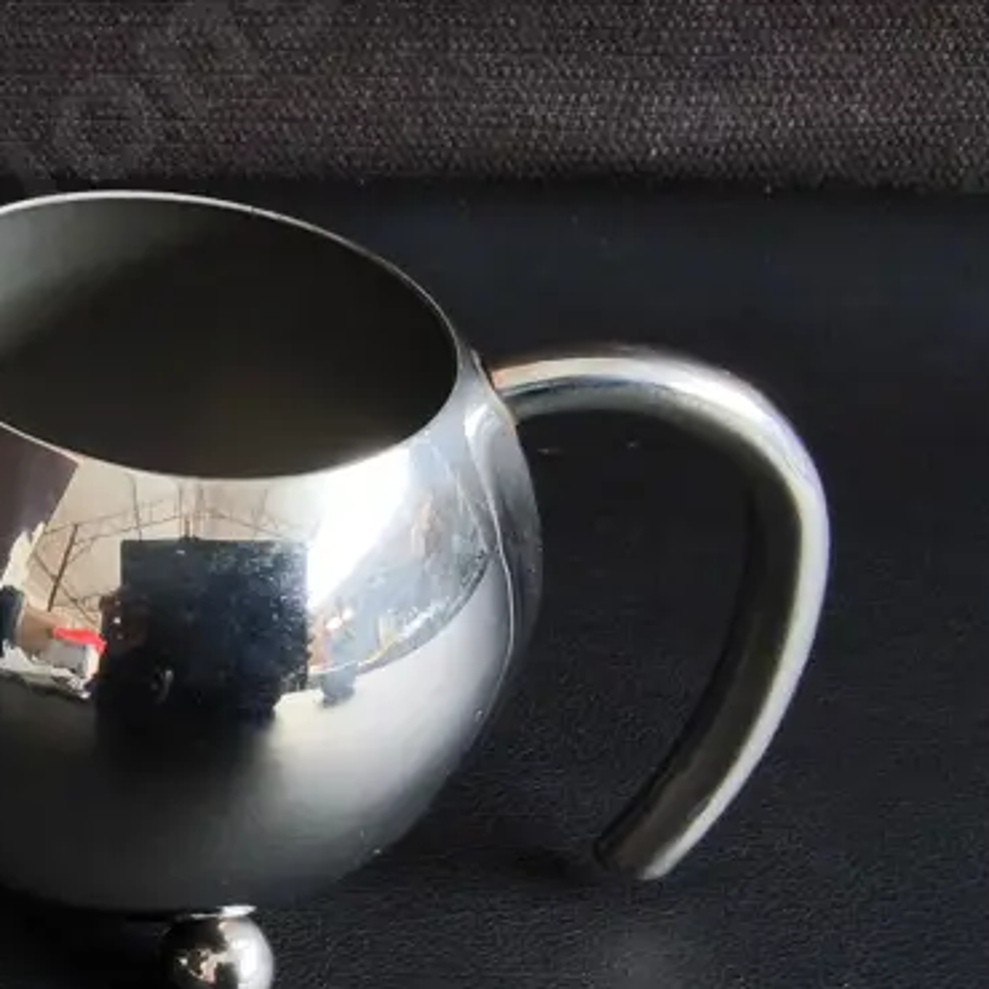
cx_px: -339
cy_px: 457
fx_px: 2133
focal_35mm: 66
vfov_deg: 26.1
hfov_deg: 22.9
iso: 125
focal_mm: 2.87
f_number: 2
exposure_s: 1/100
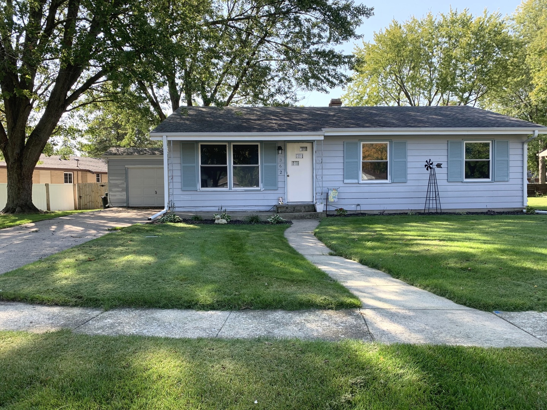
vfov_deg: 53.1
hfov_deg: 67.3
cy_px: 205
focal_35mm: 26
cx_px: 274
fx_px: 411
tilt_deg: -3.3
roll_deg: +0.8
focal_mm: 4.25
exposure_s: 1/476
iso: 25
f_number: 1.8
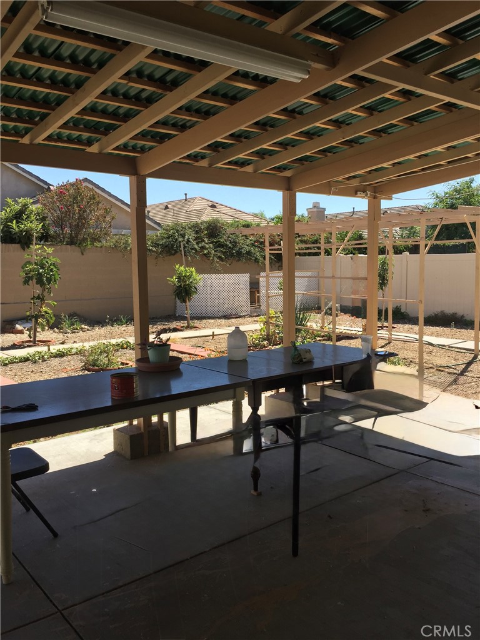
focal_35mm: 29
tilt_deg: -5.1
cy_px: 320
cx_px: 240
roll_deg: +0.1
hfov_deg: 48.2
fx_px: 536
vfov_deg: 61.7
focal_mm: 4.15
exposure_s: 1/1014
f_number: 2.2
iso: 32
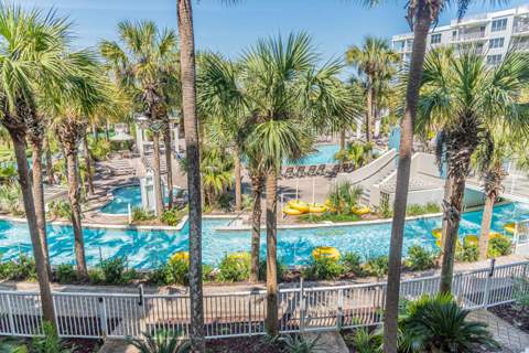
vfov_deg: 53.1
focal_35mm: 24
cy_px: 176
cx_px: 264
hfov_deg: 73.7
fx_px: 353
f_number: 7.1
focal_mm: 24
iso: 400
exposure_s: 1/1000
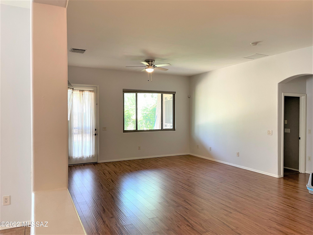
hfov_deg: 67.3
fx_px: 235
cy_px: 118
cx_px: 156
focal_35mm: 26
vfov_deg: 53.1
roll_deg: +0.3
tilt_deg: -0.2
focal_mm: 4.2
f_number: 1.6
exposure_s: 1/60
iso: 100
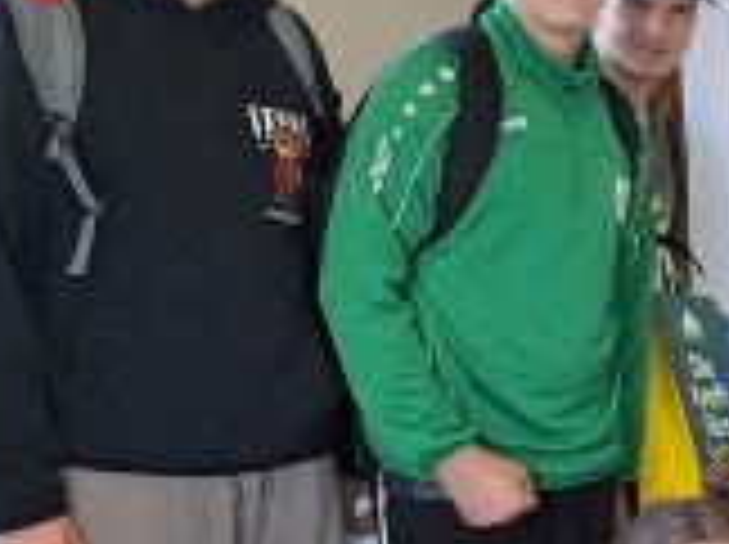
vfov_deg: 15.9
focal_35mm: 91
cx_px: 1318
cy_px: 517
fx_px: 1914
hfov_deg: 17.4
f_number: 1.8
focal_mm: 5.54
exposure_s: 1/100
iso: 64
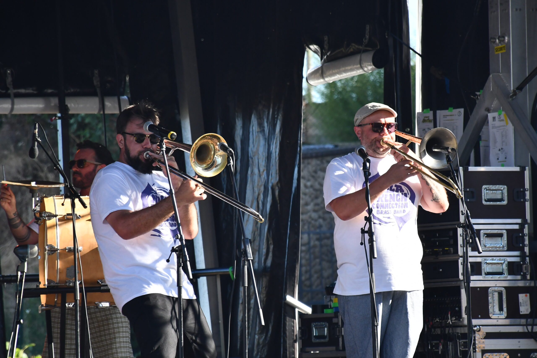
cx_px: 268
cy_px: 179
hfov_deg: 7.4
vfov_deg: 4.9
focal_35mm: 280
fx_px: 4177
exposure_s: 1/1000
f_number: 5.6
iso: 800
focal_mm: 140
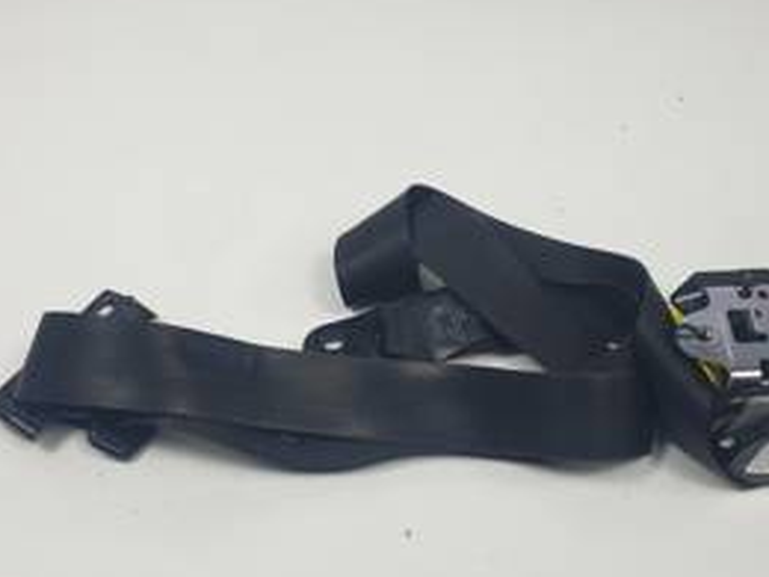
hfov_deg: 46.5
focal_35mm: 40
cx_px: 470
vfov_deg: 35.8
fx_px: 889
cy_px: 352
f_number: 2.4
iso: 50
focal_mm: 4.3
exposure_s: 1/256
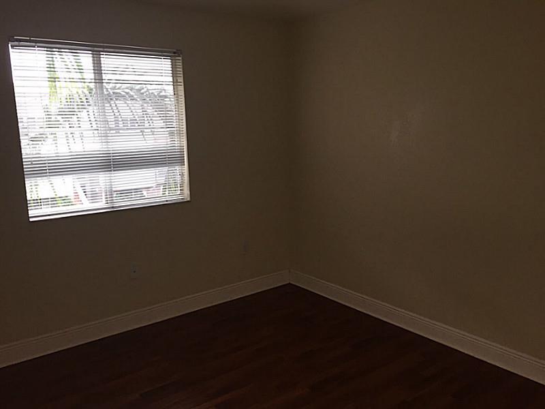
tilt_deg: -10.6
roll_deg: +0.9
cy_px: 204
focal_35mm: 29
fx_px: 457
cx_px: 272
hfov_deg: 61.7
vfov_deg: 48.2
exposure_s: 1/30
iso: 100
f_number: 2.2
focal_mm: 4.15
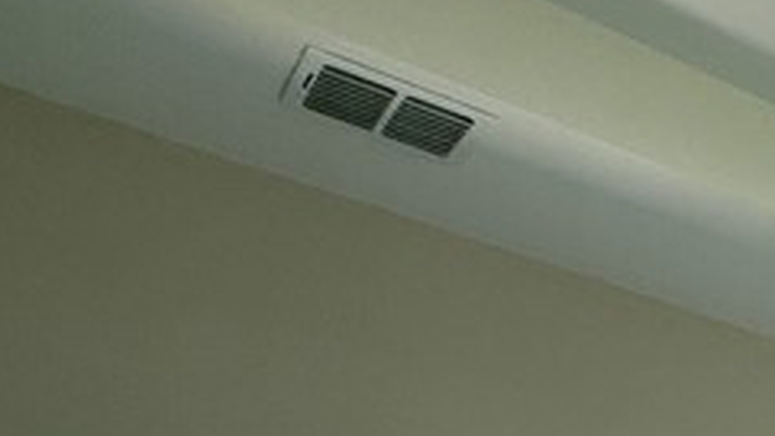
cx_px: 1224
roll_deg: -2.0
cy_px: 1043
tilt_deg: -7.2
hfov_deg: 23.9
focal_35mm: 65
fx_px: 1336
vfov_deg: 13.5
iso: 100
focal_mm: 2.22
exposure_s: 1/120
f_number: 2.2
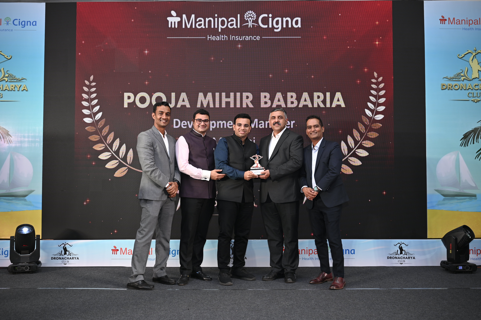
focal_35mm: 34
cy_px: 160
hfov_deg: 55.1
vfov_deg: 38.3
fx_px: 461
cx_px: 240
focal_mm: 34.5
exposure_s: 1/160
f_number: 2.8
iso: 500
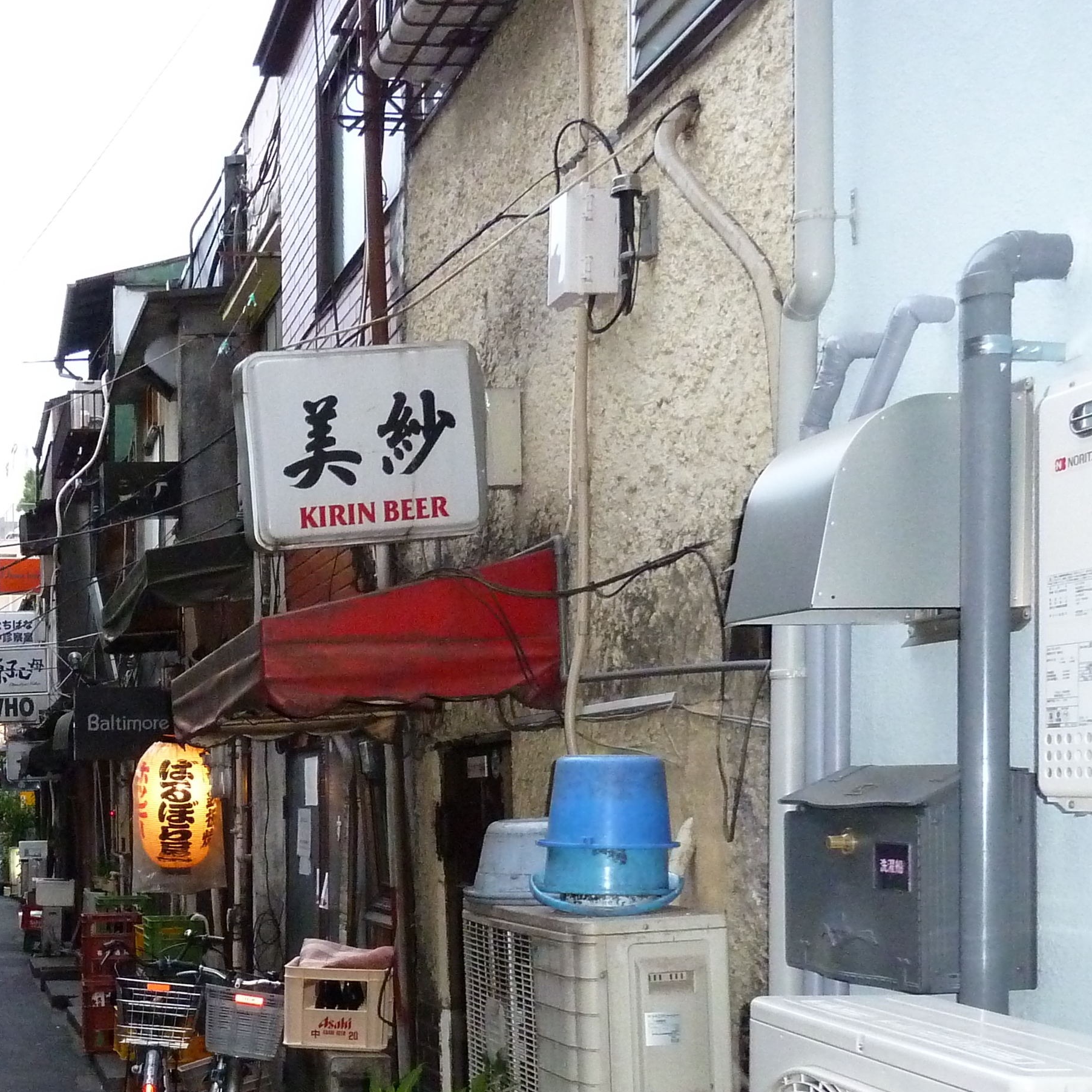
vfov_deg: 33.7
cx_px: 18
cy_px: 869
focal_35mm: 49
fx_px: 1749
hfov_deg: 32.1
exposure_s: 1/30
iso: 500
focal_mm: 4.1
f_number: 3.3
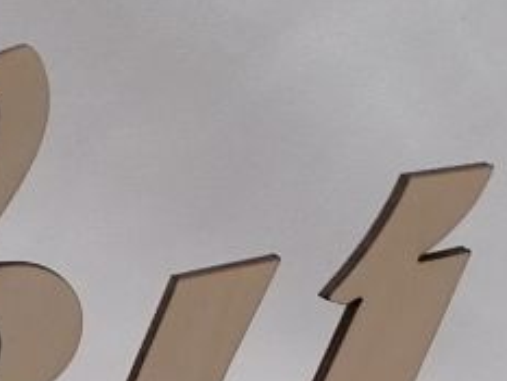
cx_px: -329
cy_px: 753
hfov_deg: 13.1
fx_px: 2037
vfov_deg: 9.9
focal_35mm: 139
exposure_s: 1/253
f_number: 1.8
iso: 50
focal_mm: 5.4
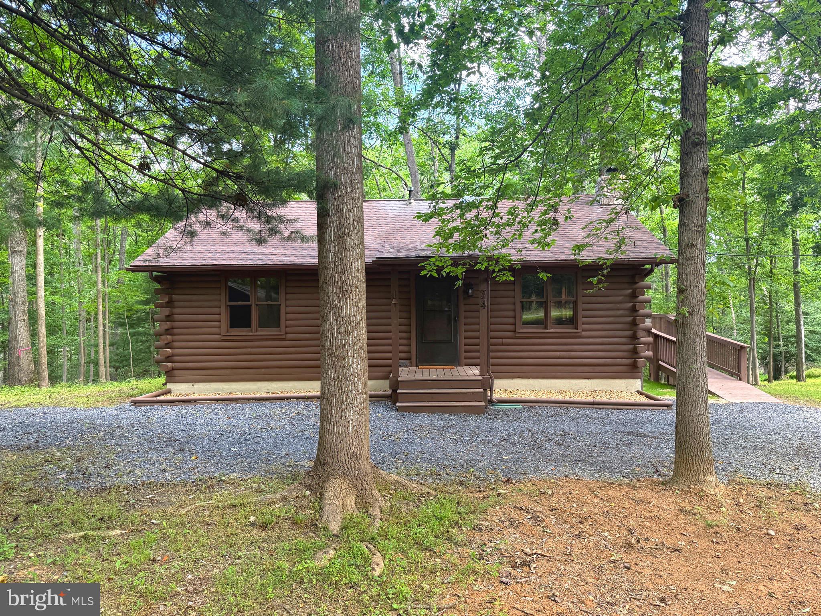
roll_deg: +0.3
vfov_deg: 56.8
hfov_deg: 71.6
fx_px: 569
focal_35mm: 24
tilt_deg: -0.2
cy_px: 308
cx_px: 410
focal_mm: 6.76
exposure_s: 1/199
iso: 200
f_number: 1.78
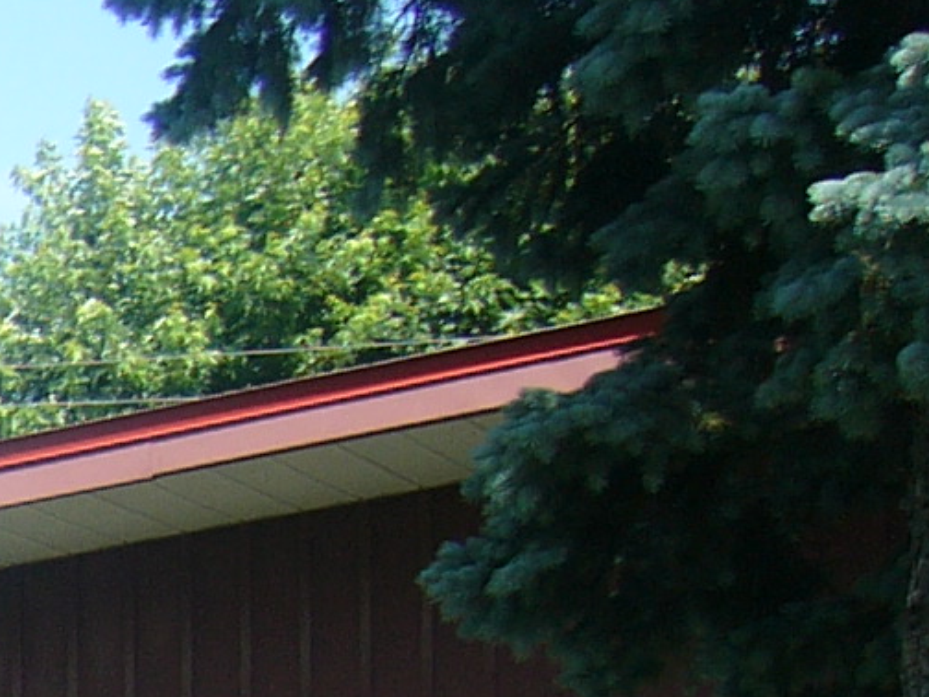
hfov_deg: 10.8
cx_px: -1185
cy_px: 1217
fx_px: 4294
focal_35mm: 160
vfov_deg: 8.9
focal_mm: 5.8
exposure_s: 1/60
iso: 50
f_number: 8
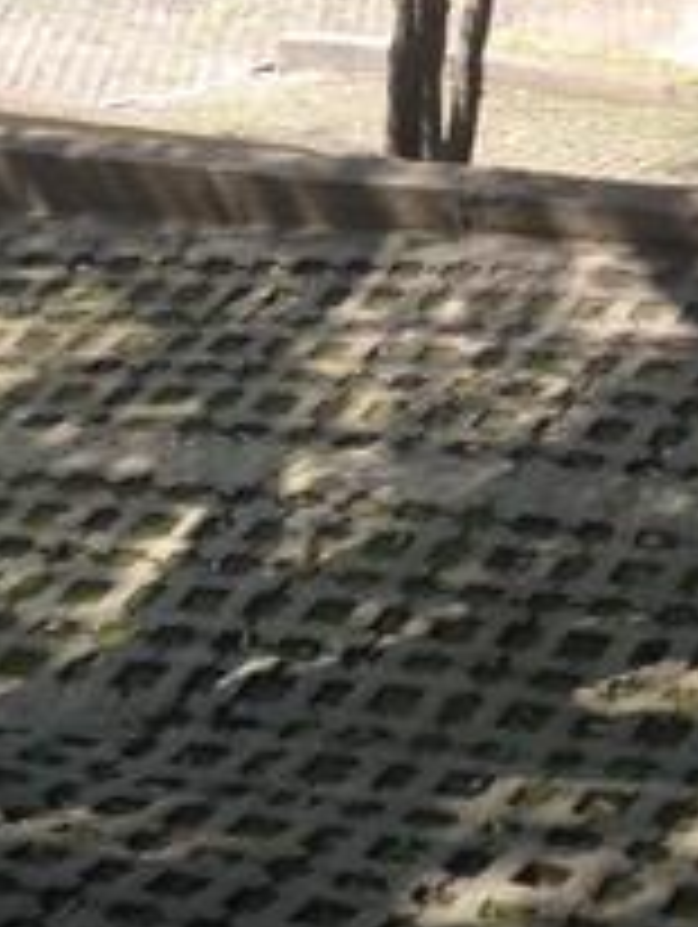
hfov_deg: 12.0
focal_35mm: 123
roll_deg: +2.7
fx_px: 3300
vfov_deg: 15.8
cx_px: 531
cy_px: 86
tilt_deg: -27.3
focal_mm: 4.12
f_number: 2.4
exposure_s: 1/441
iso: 50
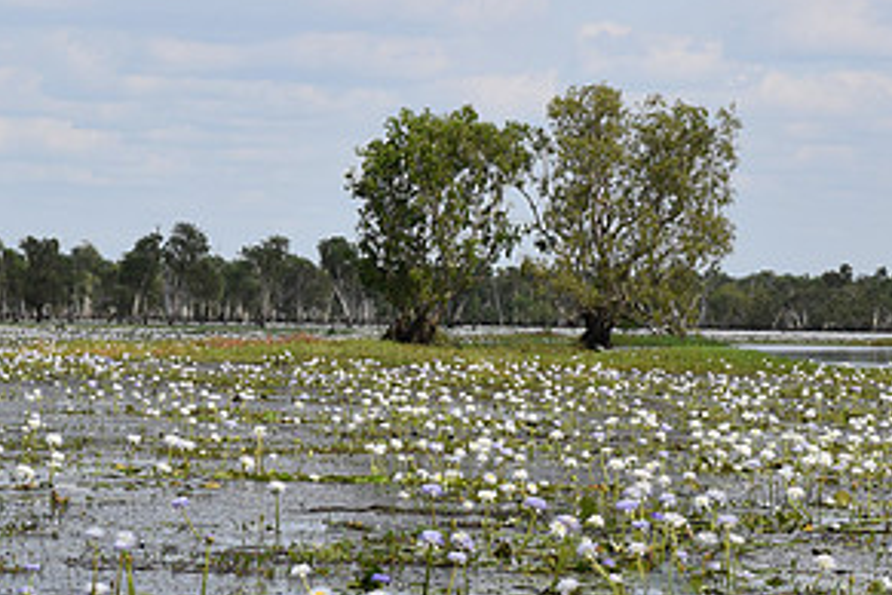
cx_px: 123
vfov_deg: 7.0
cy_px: 379
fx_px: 4881
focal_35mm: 197
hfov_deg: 10.4
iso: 200
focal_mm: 66
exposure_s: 1/400
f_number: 10
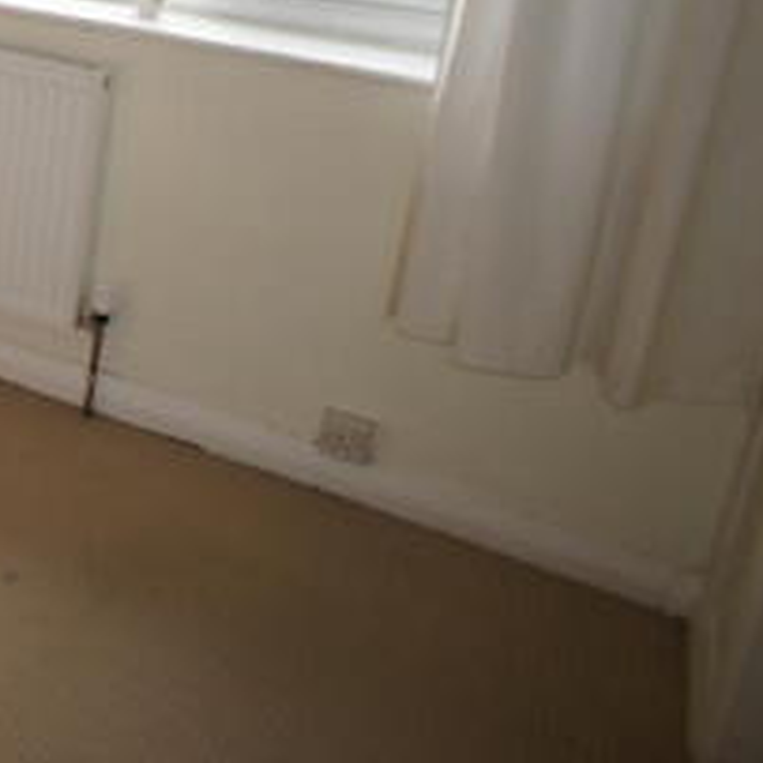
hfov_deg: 21.3
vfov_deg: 25.2
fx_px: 1646
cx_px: -432
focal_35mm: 66
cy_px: 53
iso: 200
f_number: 3.2
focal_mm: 16
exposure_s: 1/60
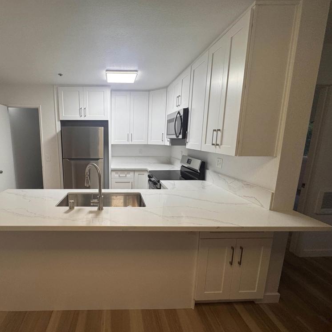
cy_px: 170
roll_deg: -1.4
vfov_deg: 84.0
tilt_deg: -11.0
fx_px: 184
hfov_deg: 82.1
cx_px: 121
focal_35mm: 17
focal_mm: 2.22
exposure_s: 1/120
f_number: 2.2
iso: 125
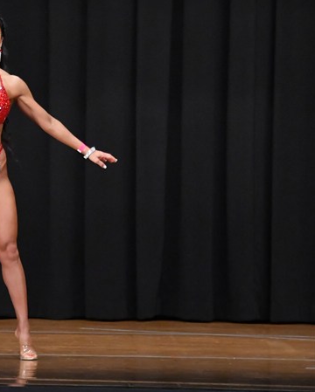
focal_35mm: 351
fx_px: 4085
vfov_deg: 5.5
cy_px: 182
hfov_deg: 4.4
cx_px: -22
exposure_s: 1/400
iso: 8000
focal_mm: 145
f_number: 5.6
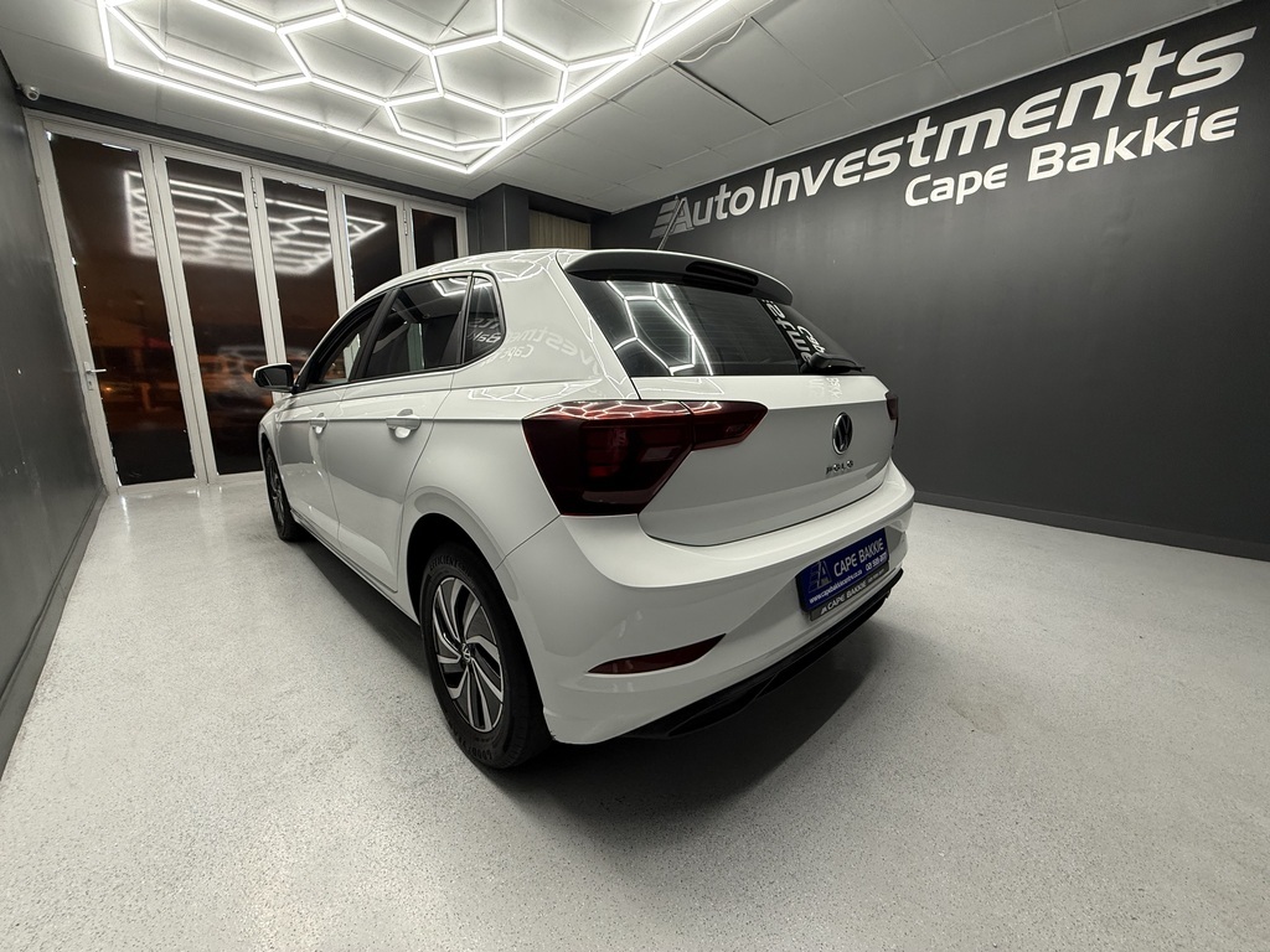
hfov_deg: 102.1
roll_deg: +0.5
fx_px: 514
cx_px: 635
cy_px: 476
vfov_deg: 85.7
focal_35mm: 14
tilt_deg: -10.8
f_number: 2.2
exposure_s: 1/100
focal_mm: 2.22
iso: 200
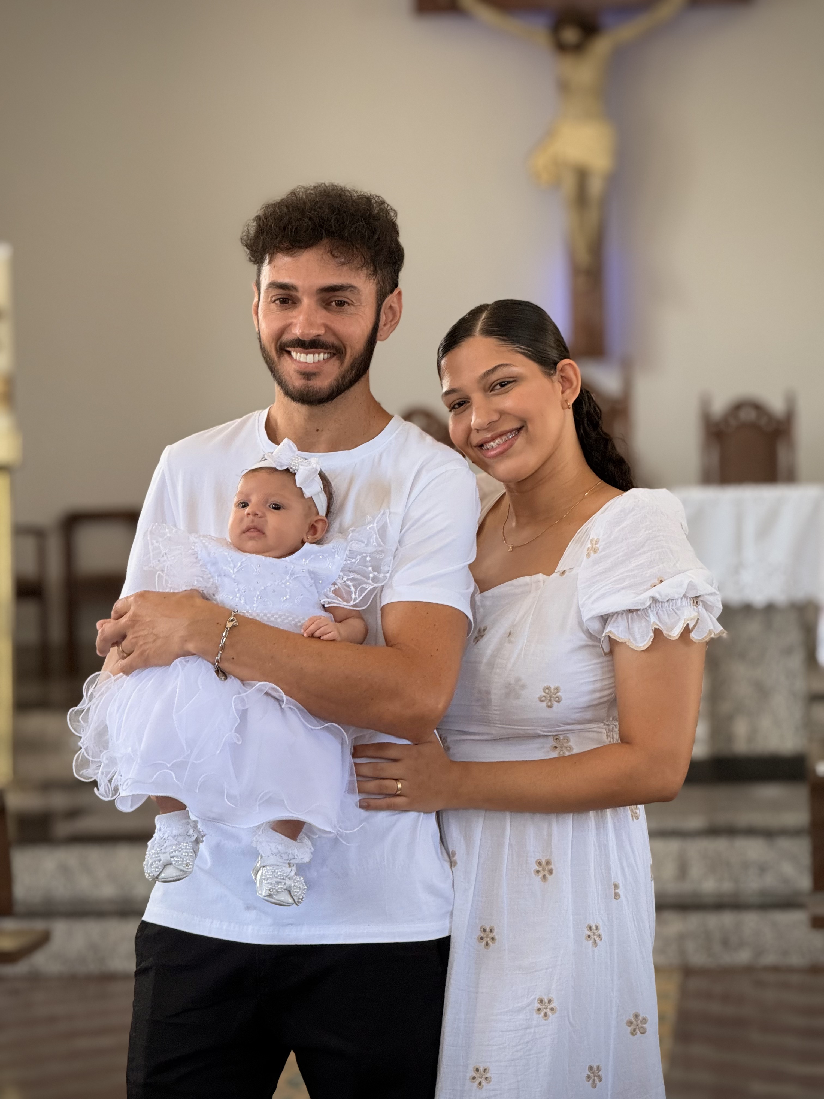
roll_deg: +0.6
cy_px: 550
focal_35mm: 120
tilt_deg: -1.0
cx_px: 412
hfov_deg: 12.3
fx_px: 3809
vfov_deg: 16.4
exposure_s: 1/120
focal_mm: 15.66
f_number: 2.8
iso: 200
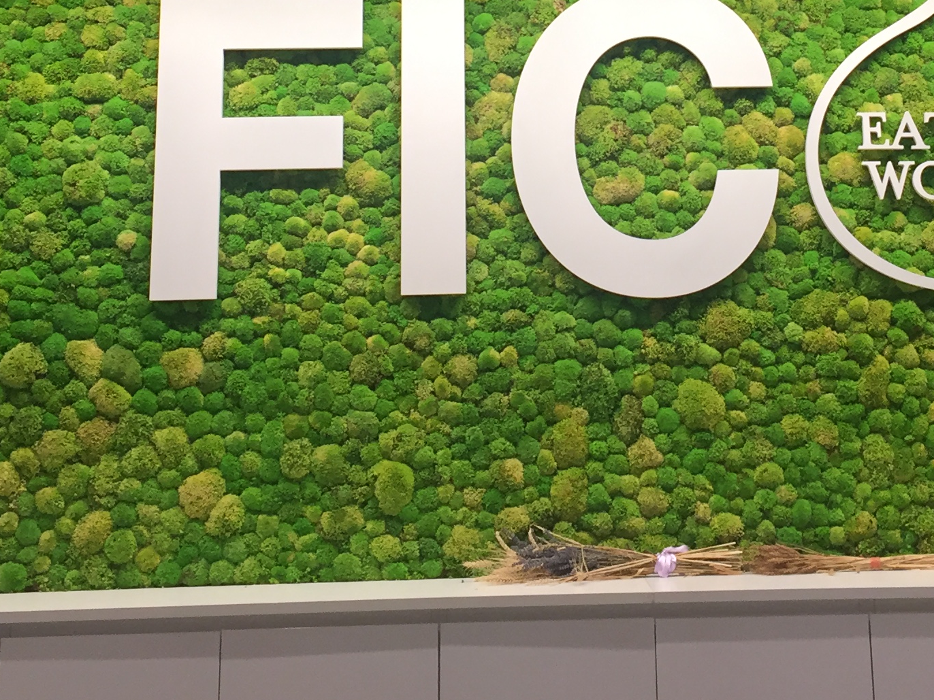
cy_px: -75
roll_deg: +0.5
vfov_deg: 20.3
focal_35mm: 69
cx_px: 590
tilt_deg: +14.4
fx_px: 1862
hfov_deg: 28.1
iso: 32
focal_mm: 4.15
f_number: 2.2
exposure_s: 1/33
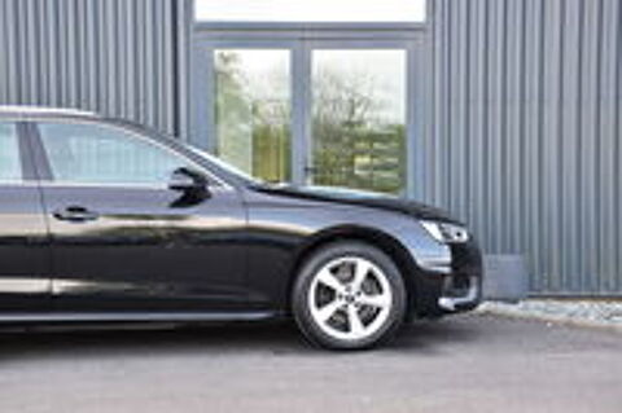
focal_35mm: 68
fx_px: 1165
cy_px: 206
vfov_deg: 20.1
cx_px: 311
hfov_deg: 29.9
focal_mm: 45
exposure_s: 1/60
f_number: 8
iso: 500
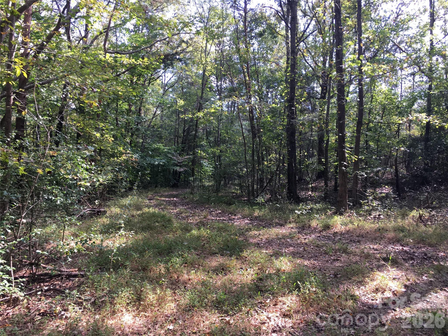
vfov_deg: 48.2
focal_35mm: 29
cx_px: 224
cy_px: 168
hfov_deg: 61.7
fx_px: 375
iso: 40
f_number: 2.2
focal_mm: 4.15
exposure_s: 1/120
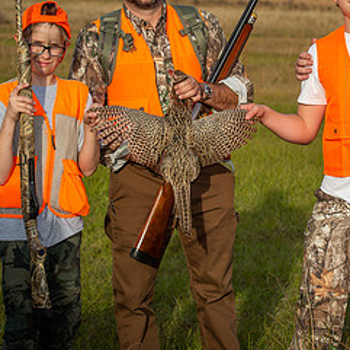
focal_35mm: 143
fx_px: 1636
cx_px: 301
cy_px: 94
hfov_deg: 12.1
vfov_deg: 12.2
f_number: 5.6
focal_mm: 70
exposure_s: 1/500
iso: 100
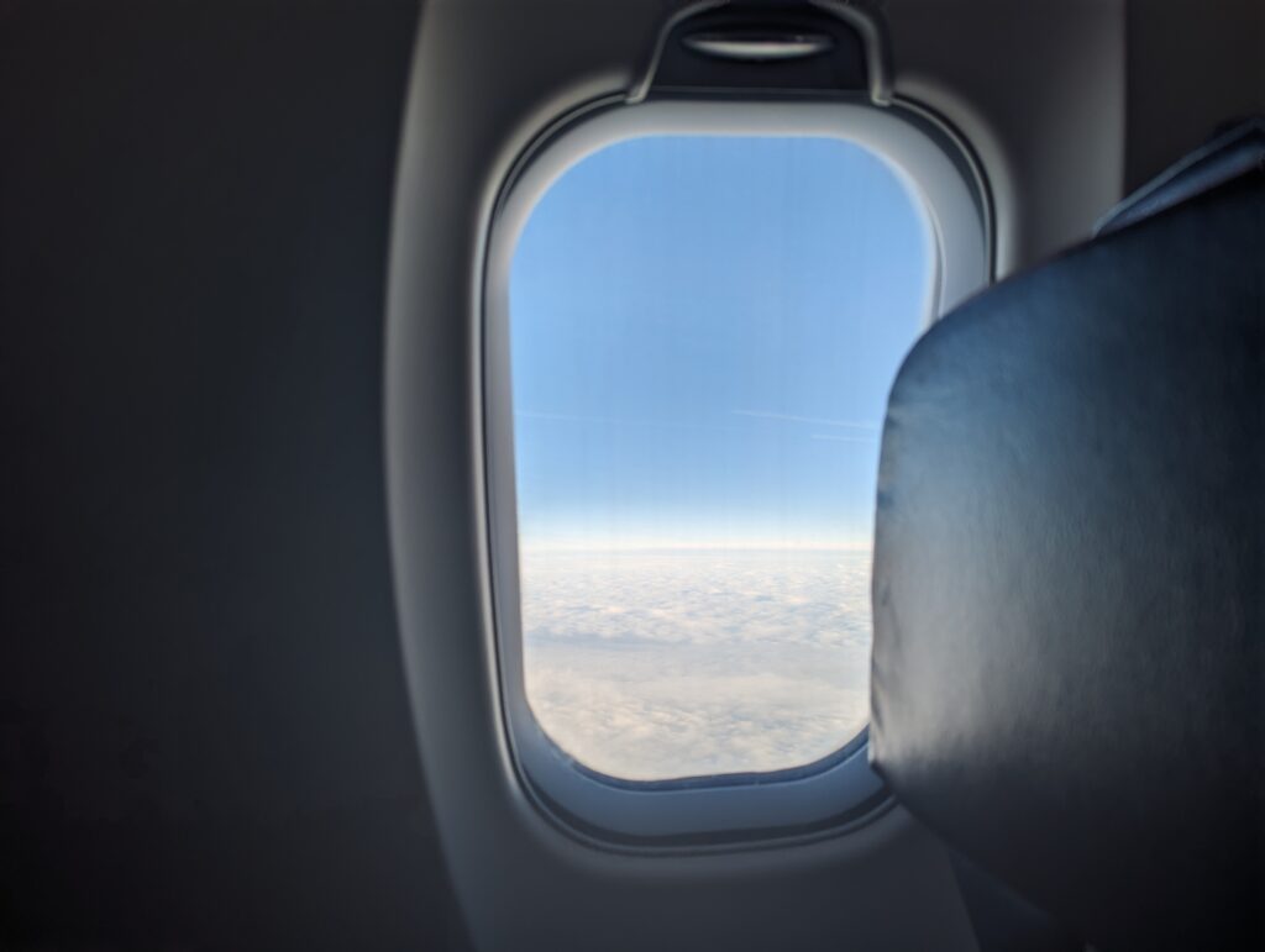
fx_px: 878
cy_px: 476
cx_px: 632
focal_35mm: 24
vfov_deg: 56.9
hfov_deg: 71.5
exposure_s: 1/651
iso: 41
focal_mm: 6.81
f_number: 1.85
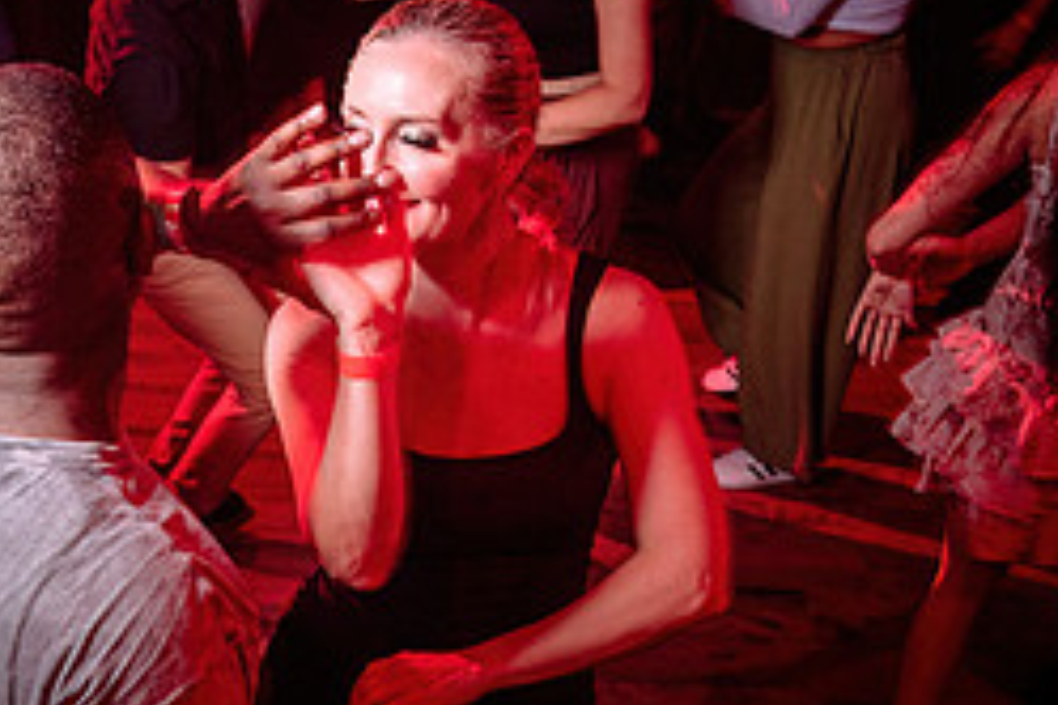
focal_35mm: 56
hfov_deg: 35.4
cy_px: 554
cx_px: 370
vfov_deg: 23.9
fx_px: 1646
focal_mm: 24
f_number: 3.2
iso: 800
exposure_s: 1/40
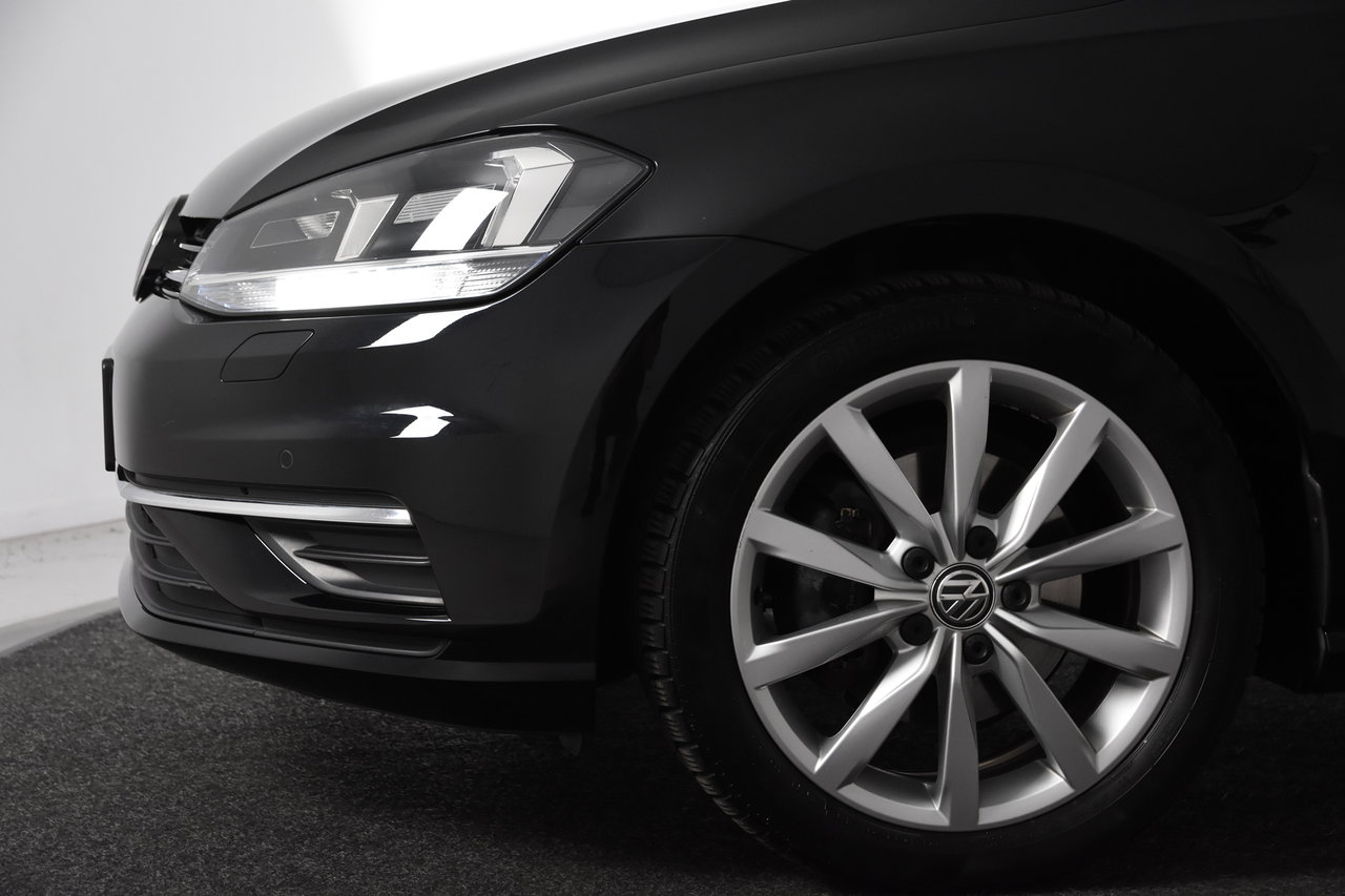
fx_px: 2521
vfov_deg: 20.2
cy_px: 448
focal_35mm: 68
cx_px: 672
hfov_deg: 29.9
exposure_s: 1/100
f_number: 5
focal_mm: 45
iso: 1600
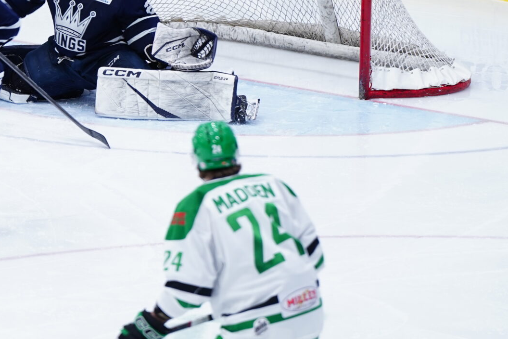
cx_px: 79
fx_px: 6843
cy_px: 3
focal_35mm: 485
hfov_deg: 4.2
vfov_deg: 2.8
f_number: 2.8
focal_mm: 200
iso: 640
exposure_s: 1/160
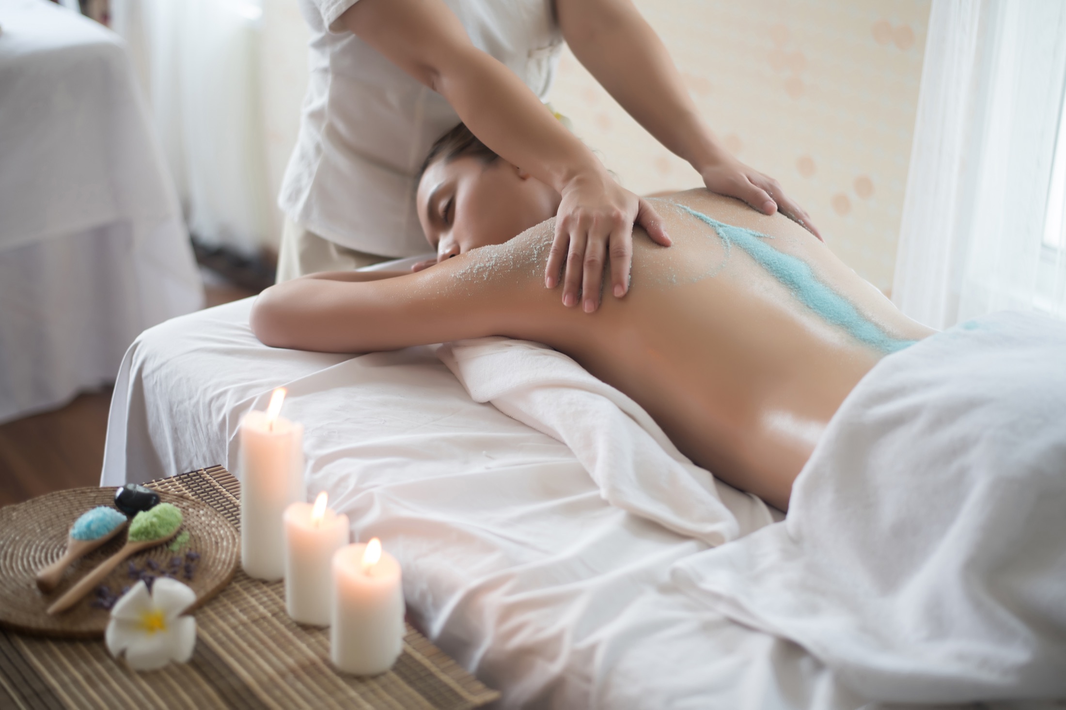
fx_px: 1480
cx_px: 533
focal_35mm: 50
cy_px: 355
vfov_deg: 27.0
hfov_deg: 39.6
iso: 200
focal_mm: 50
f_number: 2
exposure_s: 1/160
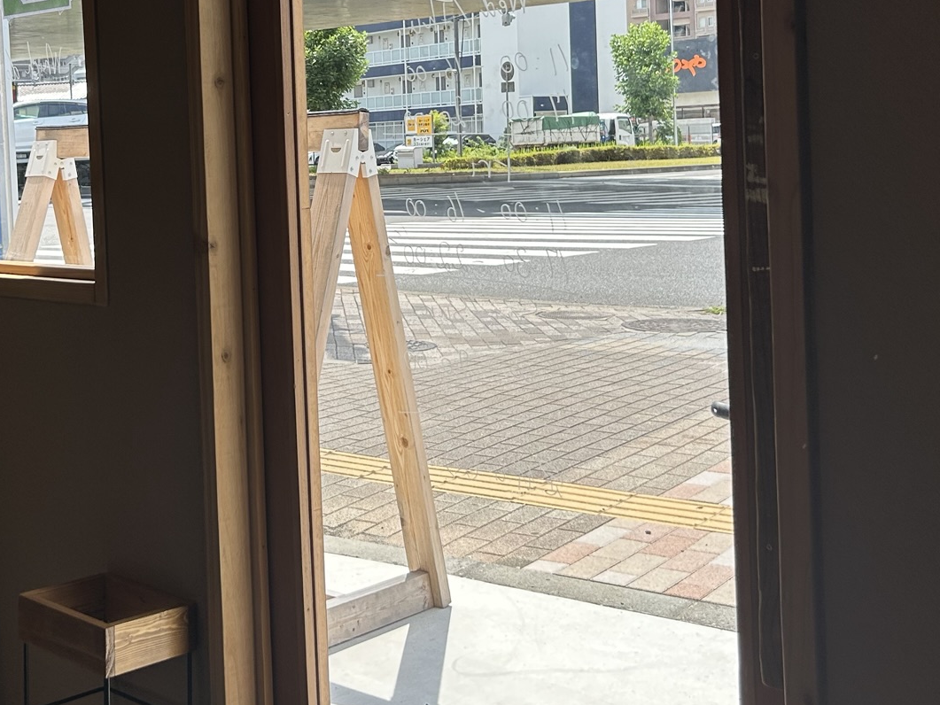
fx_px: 1331
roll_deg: +2.5
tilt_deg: -0.8
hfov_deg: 38.3
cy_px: 162
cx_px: 288
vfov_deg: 29.1
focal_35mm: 49
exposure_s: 1/1238
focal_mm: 5.7
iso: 50
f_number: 1.5
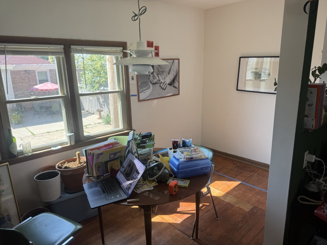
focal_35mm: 24
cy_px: 122
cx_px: 164
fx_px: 227
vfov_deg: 56.8
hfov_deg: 71.6
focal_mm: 6.76
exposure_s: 1/150
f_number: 1.78
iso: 64
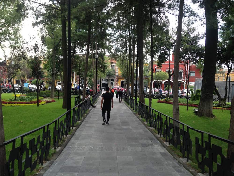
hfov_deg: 55.4
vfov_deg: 42.9
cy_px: 88
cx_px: 117
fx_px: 223
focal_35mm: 33
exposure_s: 1/159
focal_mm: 4.1
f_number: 2.4
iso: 50
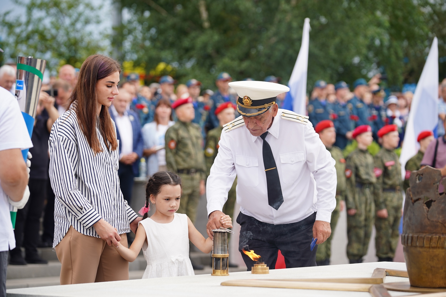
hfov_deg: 17.3
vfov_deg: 11.6
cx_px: 223
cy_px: 148
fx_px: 1462
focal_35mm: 118
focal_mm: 118
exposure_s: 1/250
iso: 100
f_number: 3.5
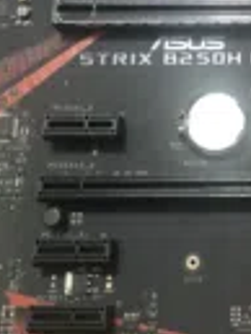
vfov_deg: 21.9
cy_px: 26
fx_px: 840
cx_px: 287
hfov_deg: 16.4
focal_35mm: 87
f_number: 1.8
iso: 100
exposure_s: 1/12
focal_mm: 4
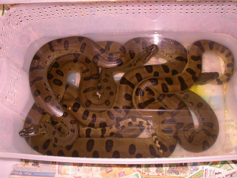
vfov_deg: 31.5
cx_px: 118
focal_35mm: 46
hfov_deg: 41.2
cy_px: 89
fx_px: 315
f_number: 2.8
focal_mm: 9.6
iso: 100
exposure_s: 1/60
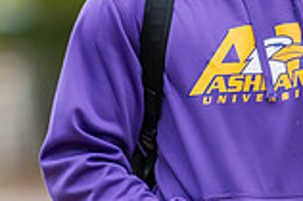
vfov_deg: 1.2
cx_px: -2
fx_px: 9265
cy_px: -62
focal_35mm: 1102
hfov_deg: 1.9
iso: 250
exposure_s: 1/400
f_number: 3.5
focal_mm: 300
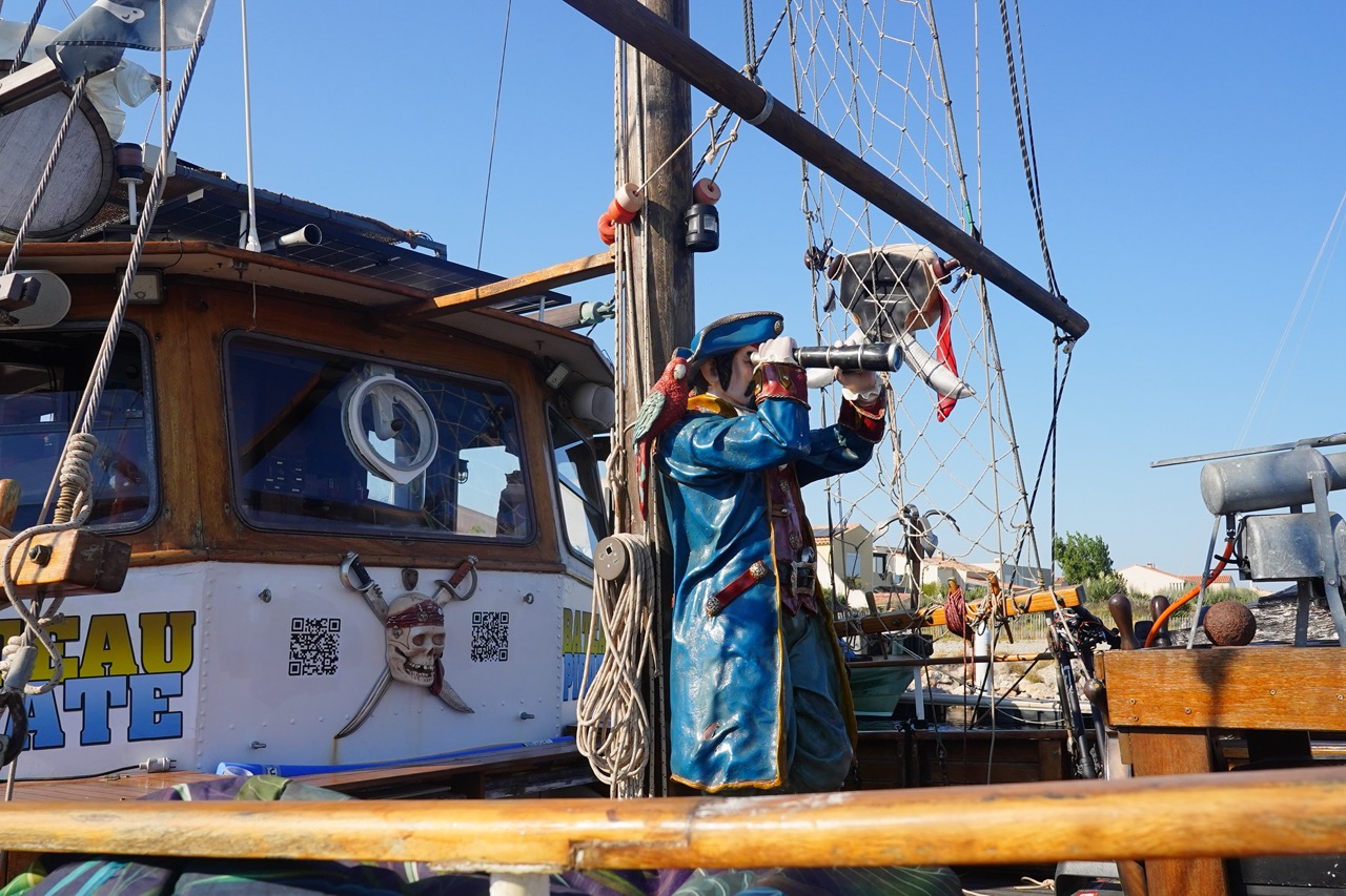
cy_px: 448
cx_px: 673
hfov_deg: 61.9
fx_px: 1121
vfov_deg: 43.6
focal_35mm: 30
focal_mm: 20
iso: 800
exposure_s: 1/1600
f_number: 8
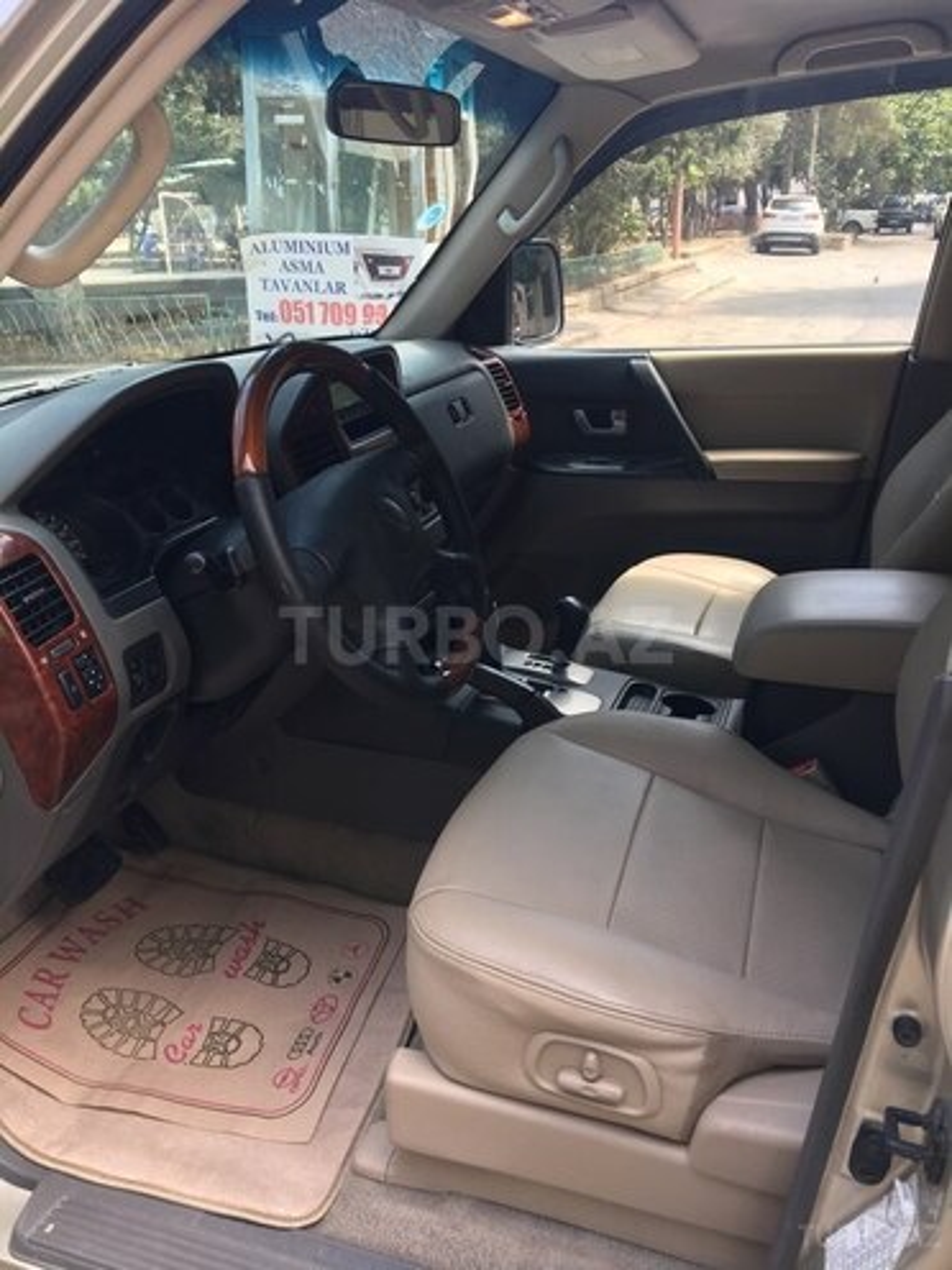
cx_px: 476
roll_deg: +0.1
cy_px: 635
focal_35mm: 29
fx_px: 1063
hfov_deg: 48.2
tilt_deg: -21.6
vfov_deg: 61.7
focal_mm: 4.15
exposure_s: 1/109
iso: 25
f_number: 2.2
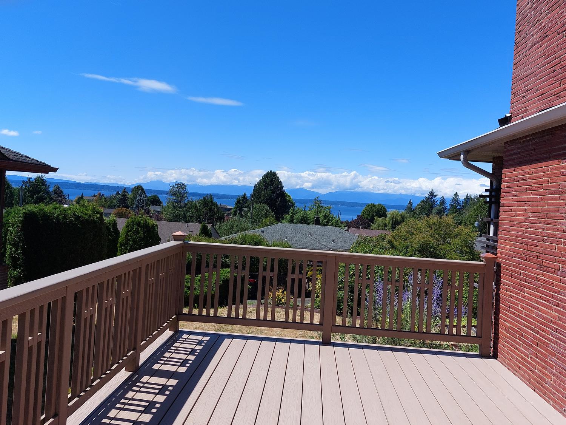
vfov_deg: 56.8
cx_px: 283
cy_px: 212
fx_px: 392
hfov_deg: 71.6
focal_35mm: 24
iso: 25
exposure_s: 1/1373
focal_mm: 5.23
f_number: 1.8
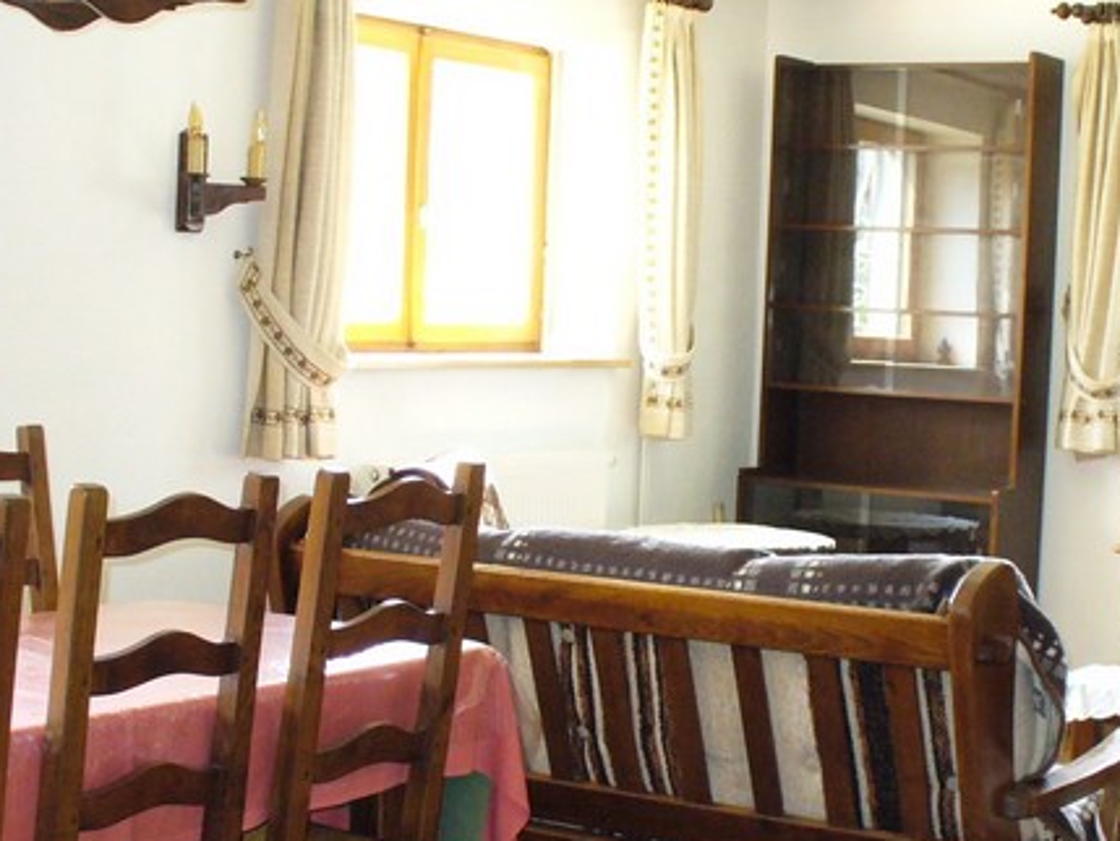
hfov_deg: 28.1
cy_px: 528
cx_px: 634
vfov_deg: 21.3
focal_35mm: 69
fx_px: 2233
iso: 200
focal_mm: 6.1
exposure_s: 1/30
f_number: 2.8
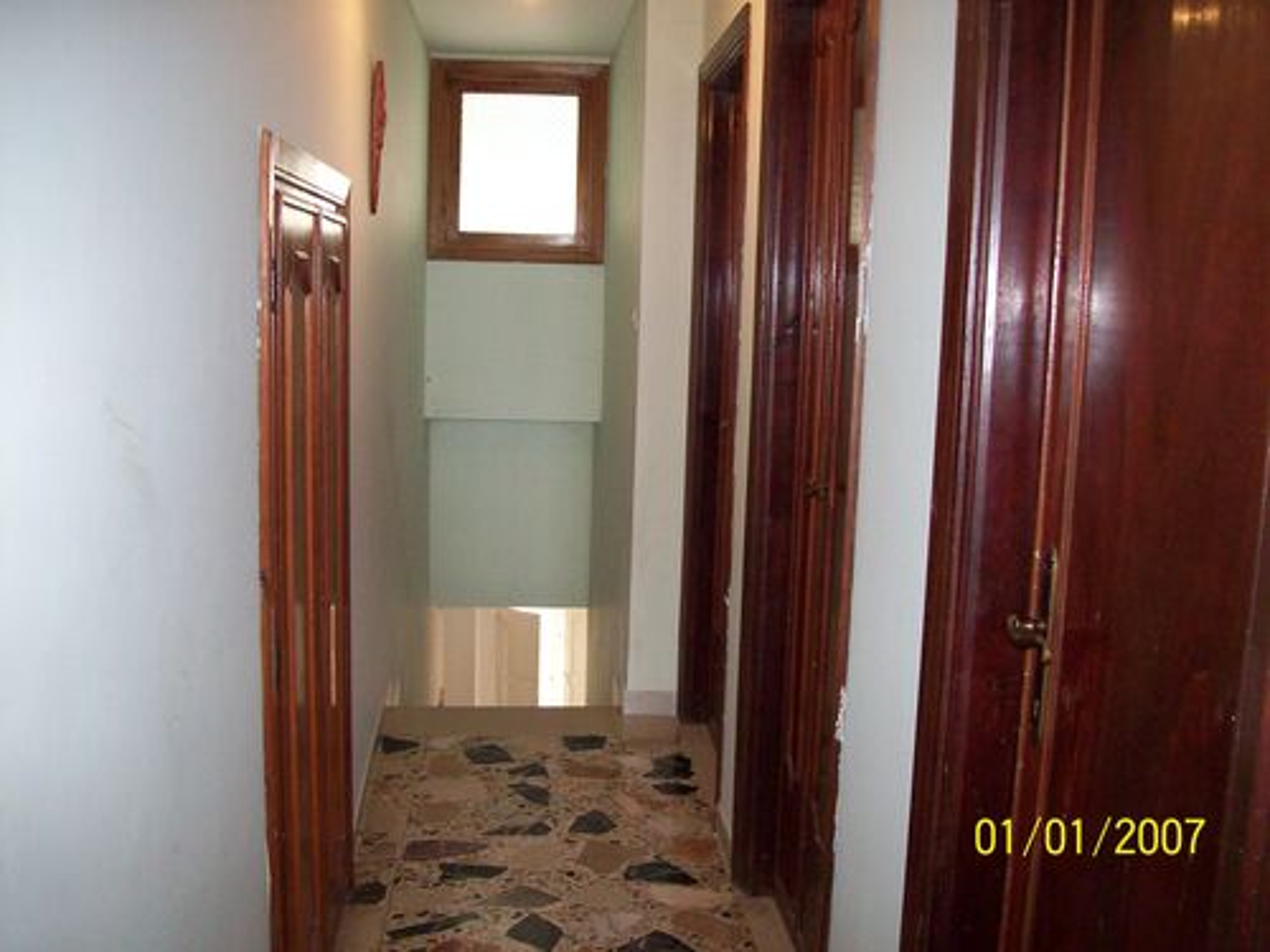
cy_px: 476
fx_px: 1321
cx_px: 635
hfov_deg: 51.4
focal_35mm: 36
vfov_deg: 39.7
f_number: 2.7
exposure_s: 1/64
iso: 200
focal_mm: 6
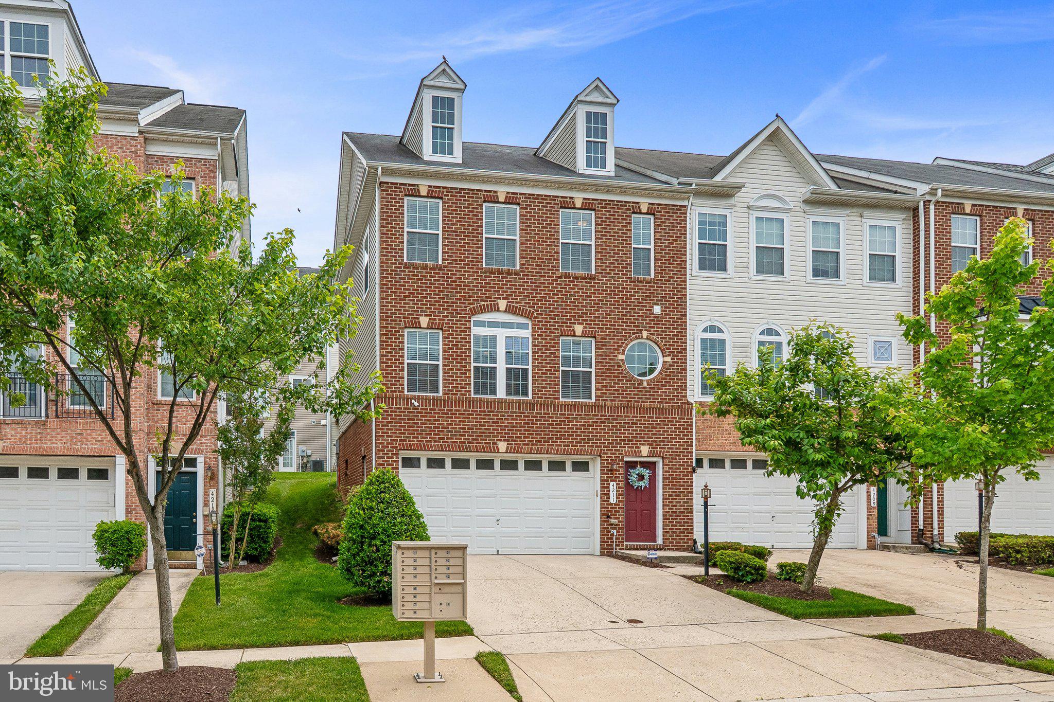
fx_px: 615
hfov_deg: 81.2
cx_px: 527
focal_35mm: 21
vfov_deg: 59.5
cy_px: 351
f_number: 8
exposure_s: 1/1600
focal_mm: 14
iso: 400
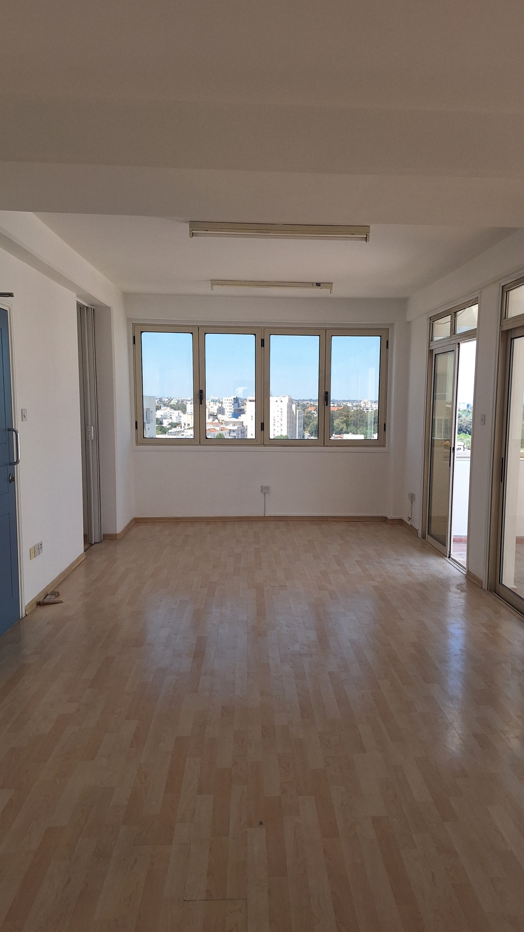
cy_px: 473
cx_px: 286
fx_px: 642
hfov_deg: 44.3
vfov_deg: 71.9
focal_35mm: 26
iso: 40
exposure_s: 1/550
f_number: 1.8
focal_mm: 5.54
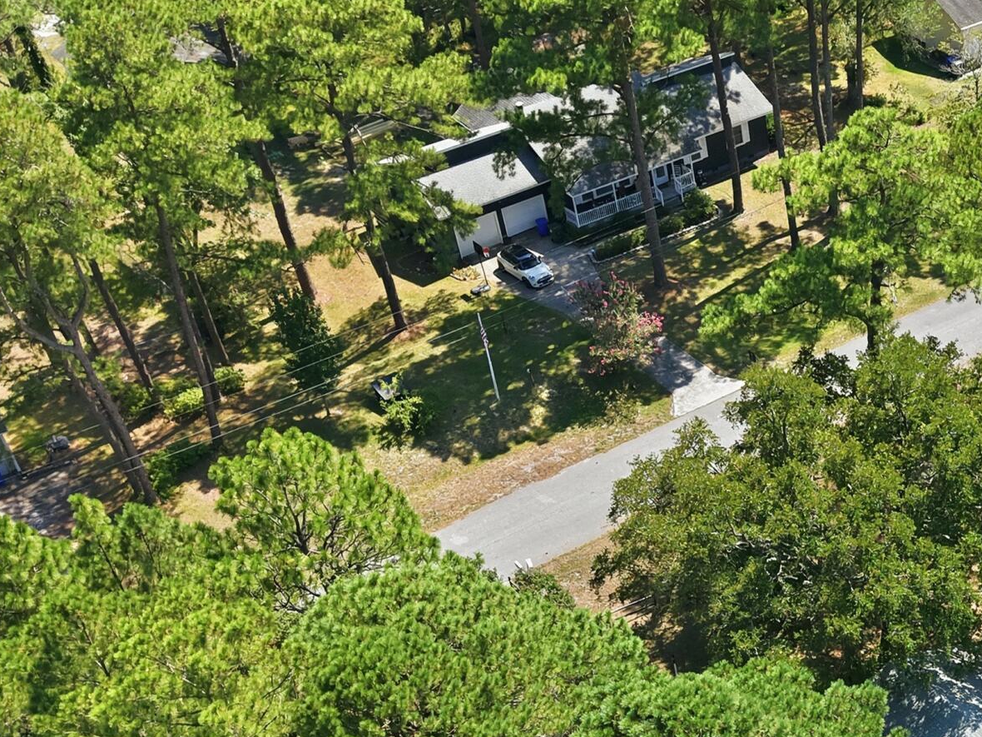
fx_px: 1730
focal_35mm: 61
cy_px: 697
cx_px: 1050
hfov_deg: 29.0
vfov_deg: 23.2
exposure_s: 1/200
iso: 110
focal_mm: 8.7
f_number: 1.8
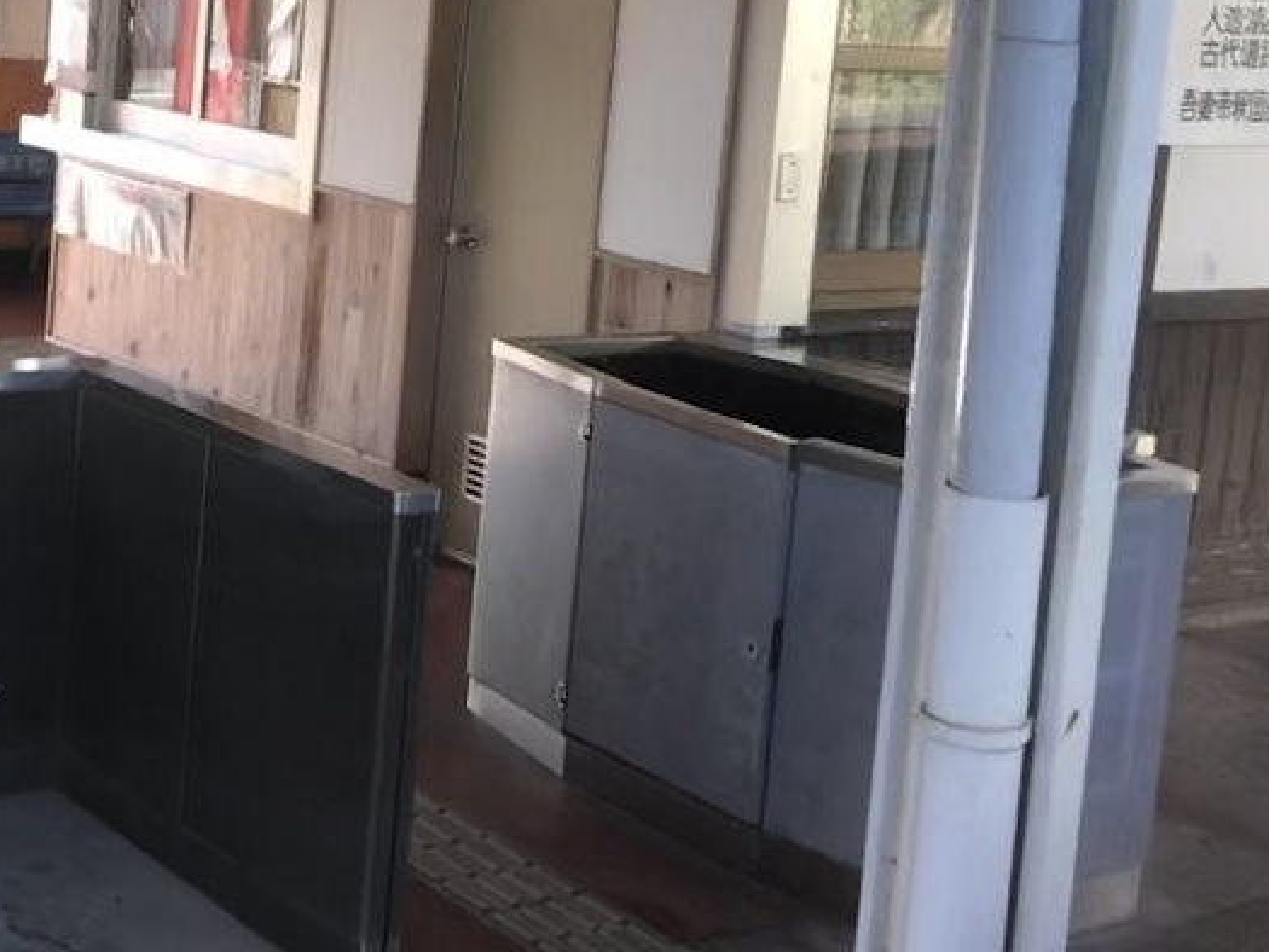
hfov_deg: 29.6
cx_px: 259
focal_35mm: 64
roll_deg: -2.6
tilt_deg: -6.8
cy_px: 203
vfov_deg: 22.7
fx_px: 2347
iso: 25
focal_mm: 3.99
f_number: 1.8
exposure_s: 1/60
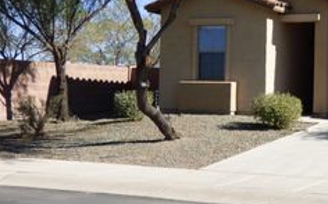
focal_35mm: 81
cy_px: 69
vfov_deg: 16.0
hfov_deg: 24.3
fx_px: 723
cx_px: 334
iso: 100
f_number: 3.4
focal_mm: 6.18
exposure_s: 1/800
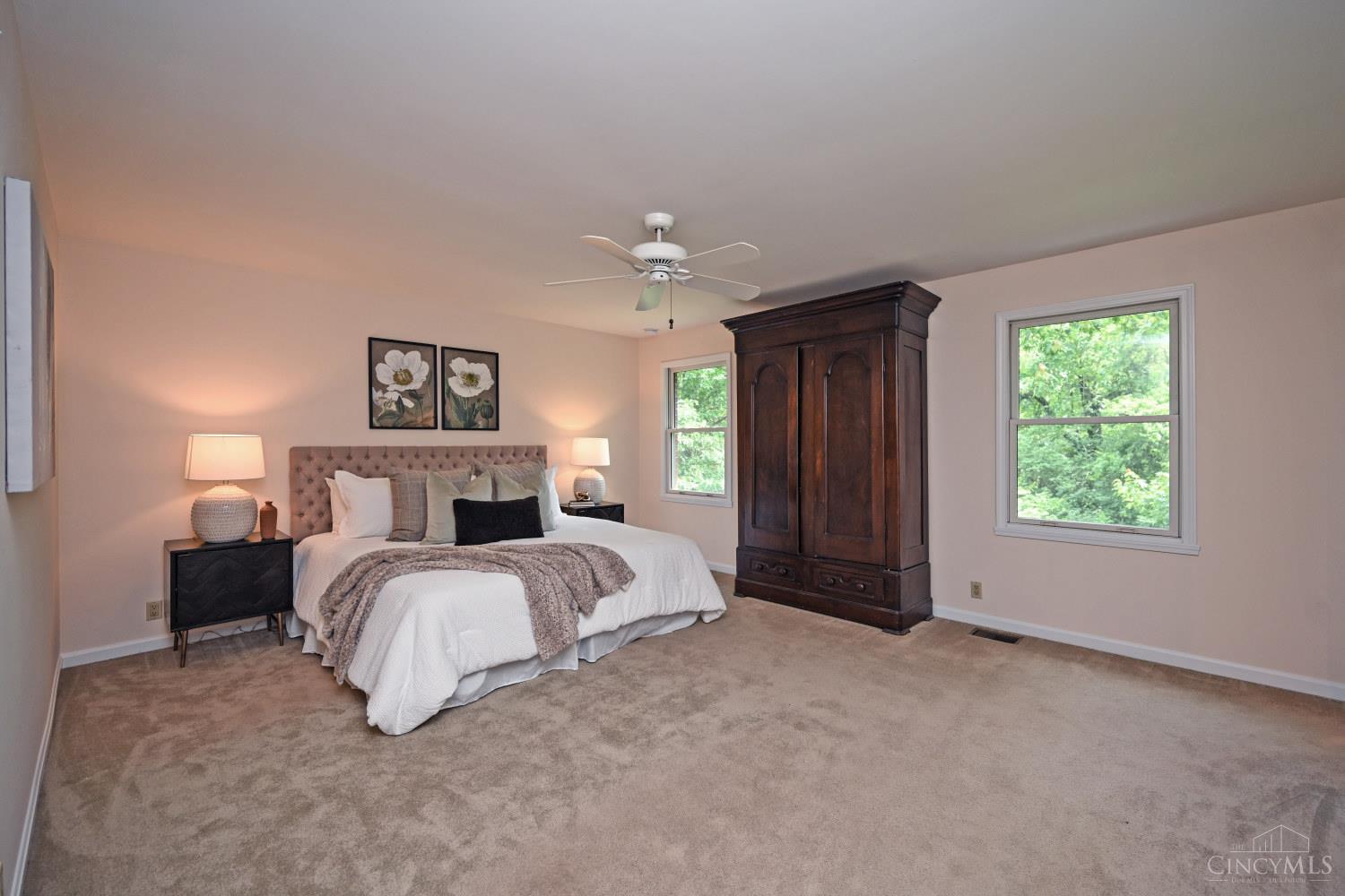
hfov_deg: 104.3
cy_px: 448
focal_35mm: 14
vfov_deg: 81.2
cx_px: 672
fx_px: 523
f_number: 4
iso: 360
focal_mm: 14
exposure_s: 1/60
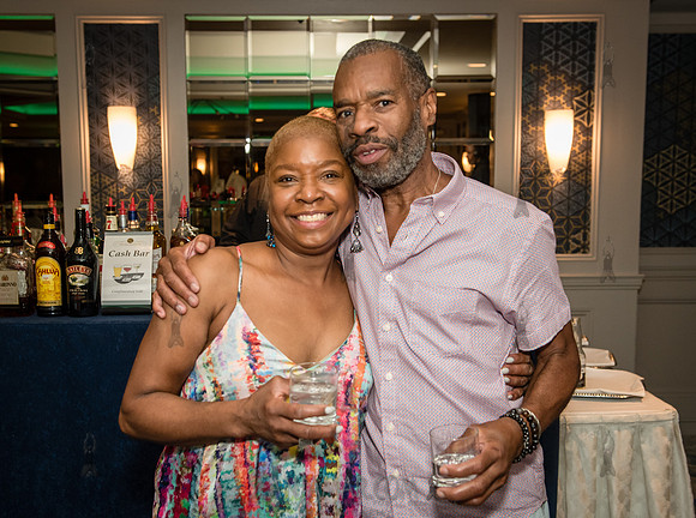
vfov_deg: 34.4
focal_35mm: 42
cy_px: 276
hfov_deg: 45.2
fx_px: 837
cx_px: 341
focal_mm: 35
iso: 1600
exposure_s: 1/160
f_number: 3.5
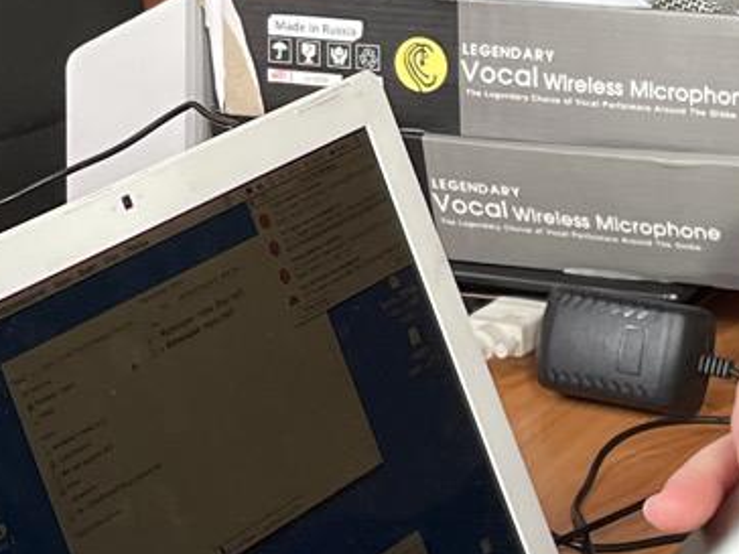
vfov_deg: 10.4
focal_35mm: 143
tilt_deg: -18.8
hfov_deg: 13.8
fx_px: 3053
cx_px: 197
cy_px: 231
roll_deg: +5.6
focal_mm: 5.7
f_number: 1.5
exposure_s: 1/121
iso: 64
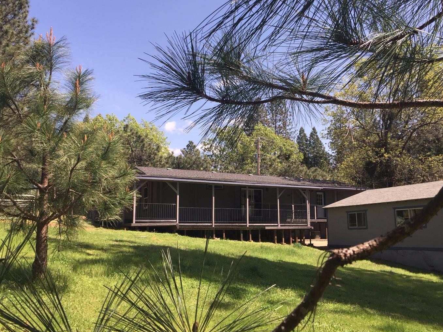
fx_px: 409
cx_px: 240
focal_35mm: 32
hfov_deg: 56.7
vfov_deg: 44.1
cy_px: 172
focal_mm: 4.15
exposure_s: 1/1163
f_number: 2.2
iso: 32
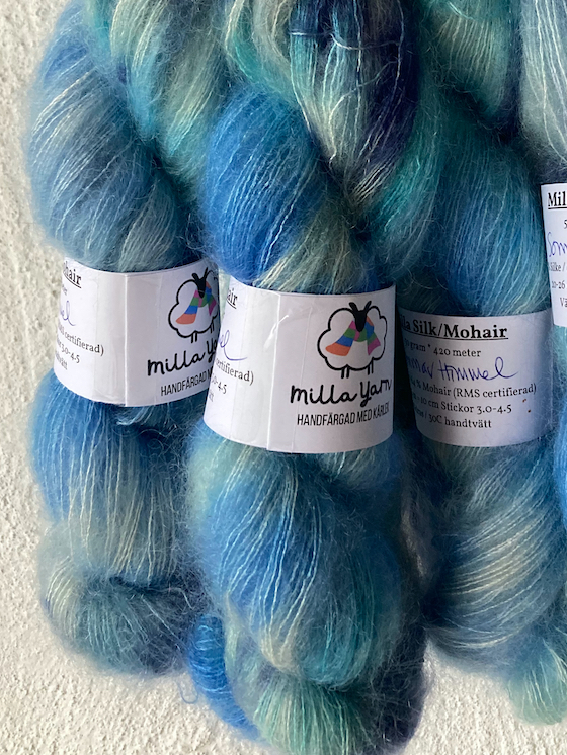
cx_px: 416
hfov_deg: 28.7
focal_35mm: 50
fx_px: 1091
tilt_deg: -9.5
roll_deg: +0.1
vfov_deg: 36.7
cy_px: 139
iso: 200
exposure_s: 1/50
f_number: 1.8
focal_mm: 3.99
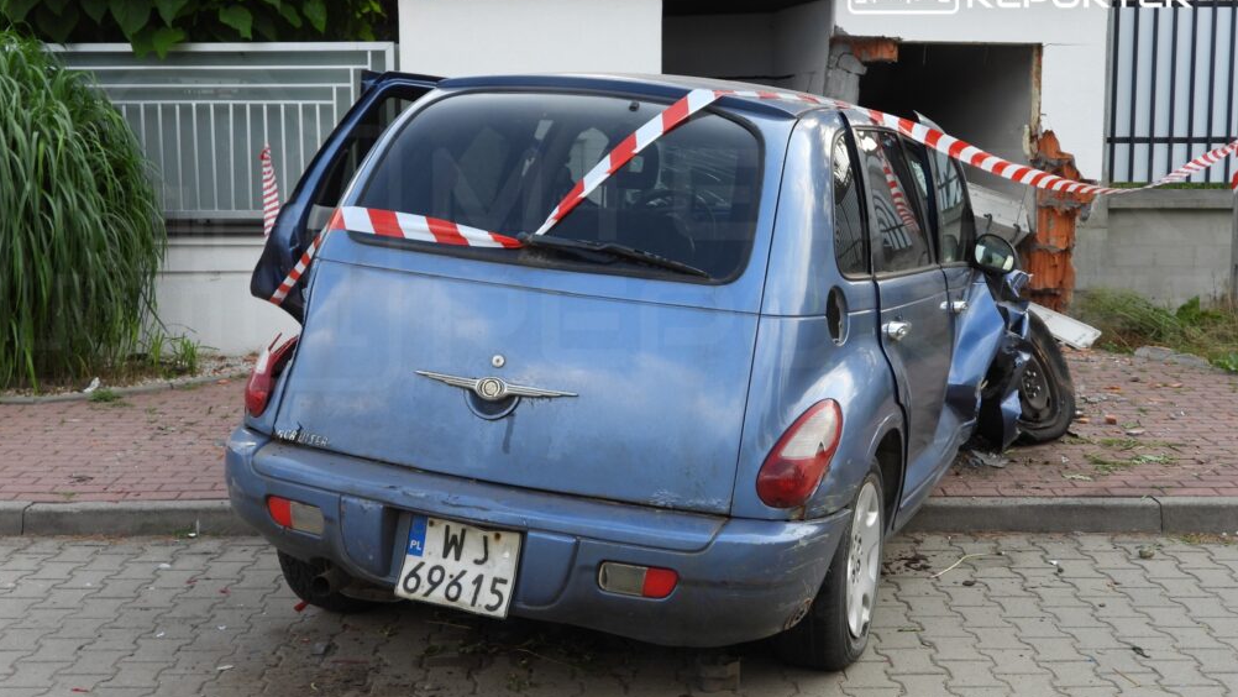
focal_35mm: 49
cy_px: 347
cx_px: 626
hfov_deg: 42.1
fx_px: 1609
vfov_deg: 24.4
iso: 100
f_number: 3.2
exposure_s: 1/250
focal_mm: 7.9
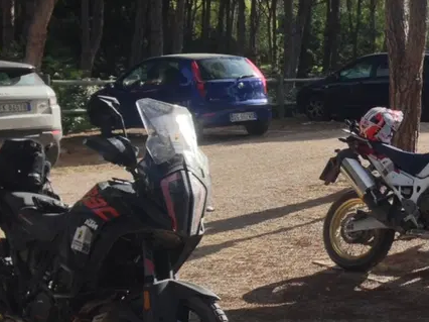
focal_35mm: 93
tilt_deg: -3.5
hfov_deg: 19.8
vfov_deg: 15.9
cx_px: 518
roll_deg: -0.7
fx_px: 1152
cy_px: 131
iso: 50
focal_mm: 4.12
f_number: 2.4
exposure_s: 1/526
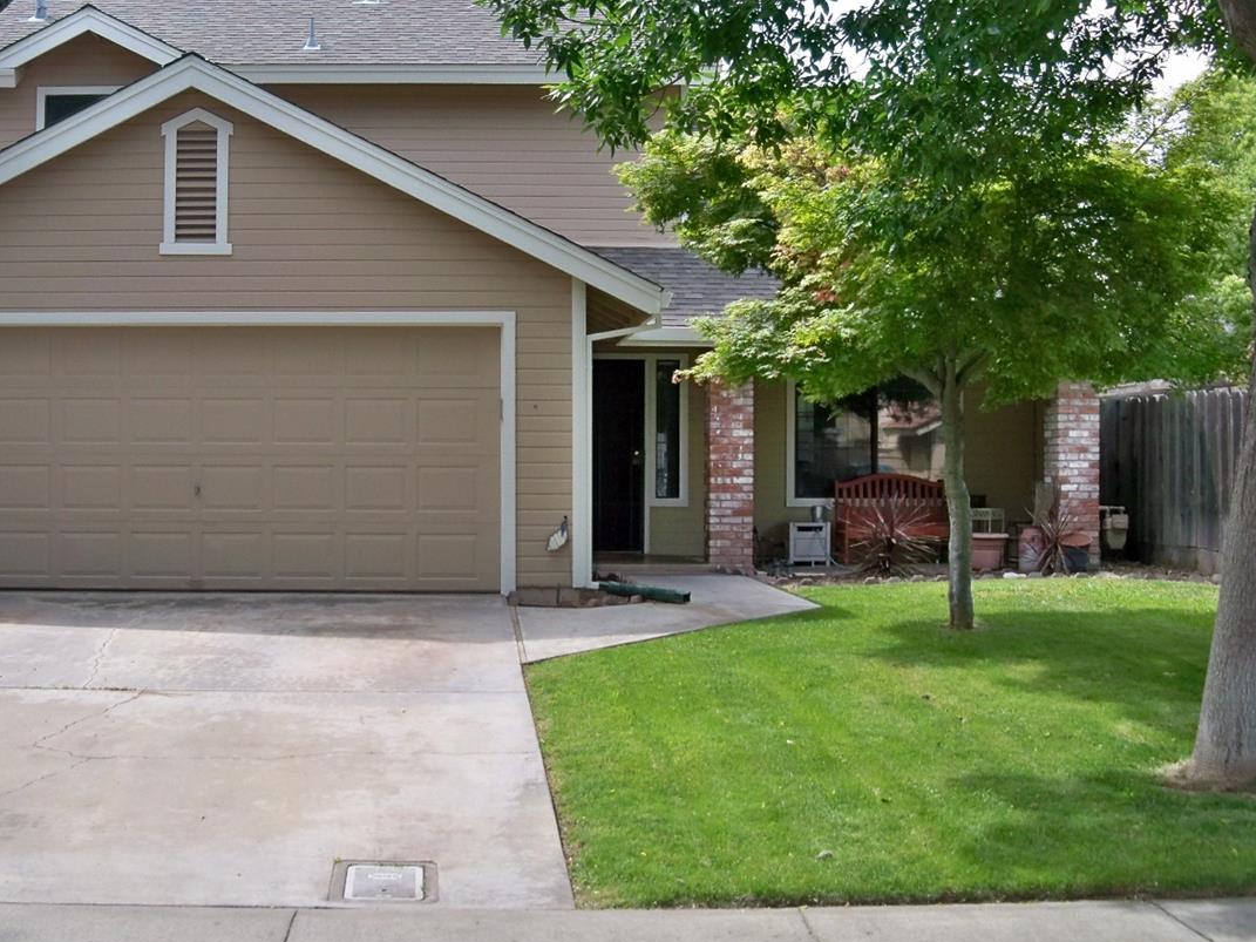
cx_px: 466
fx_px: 1778
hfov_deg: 38.6
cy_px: 490
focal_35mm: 49
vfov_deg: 29.7
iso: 64
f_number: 3.5
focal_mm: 6.2
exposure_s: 1/320
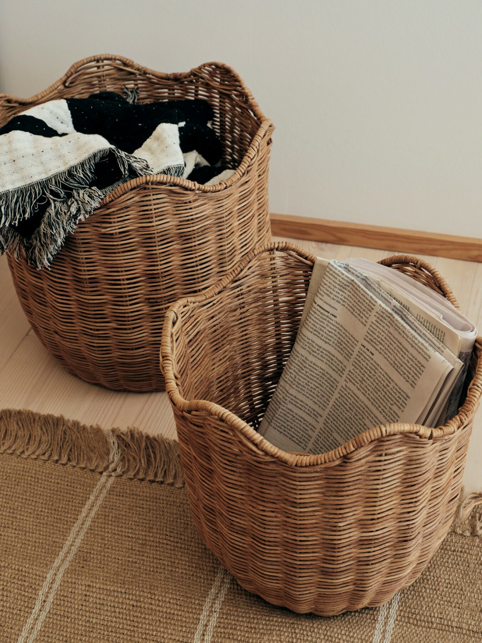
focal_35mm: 61
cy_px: 322
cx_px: 241
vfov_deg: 31.7
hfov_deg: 24.0
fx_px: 1133
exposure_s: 1/13
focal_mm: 76.5
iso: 200
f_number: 11
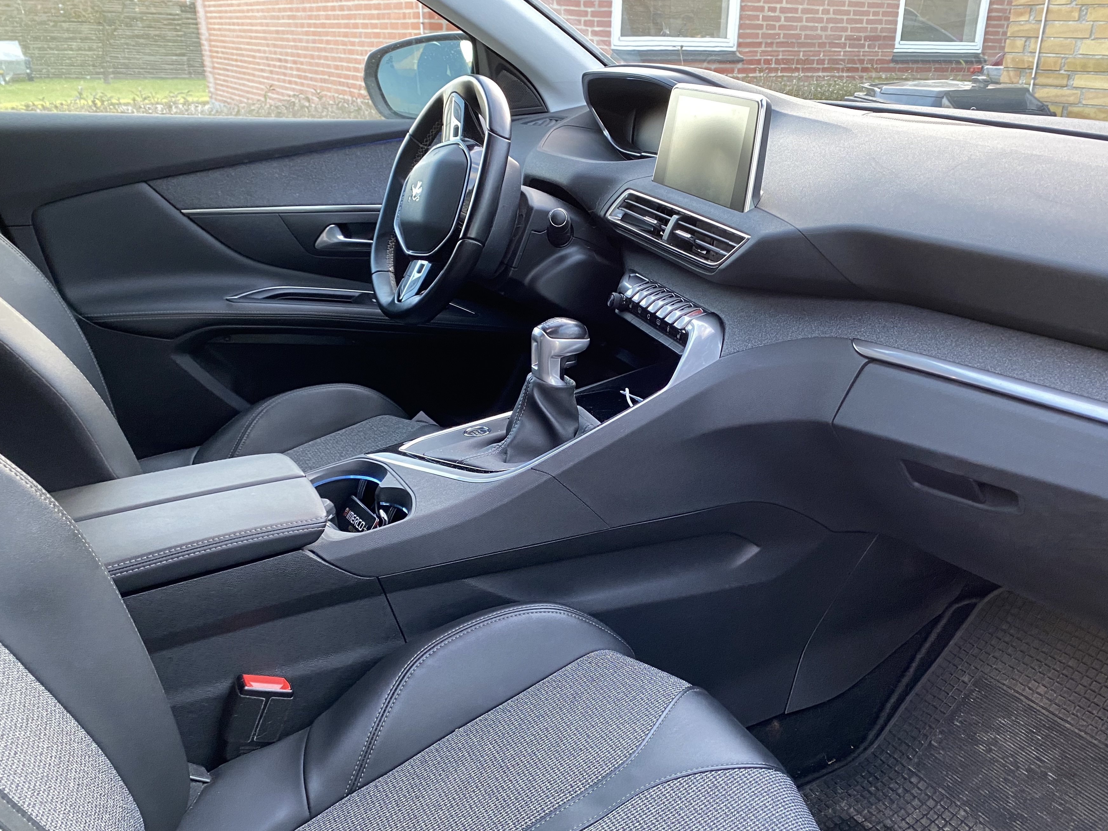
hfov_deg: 59.7
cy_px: 453
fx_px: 960
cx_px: 629
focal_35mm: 30
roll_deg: -1.6
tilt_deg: -22.0
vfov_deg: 46.7
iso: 200
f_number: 1.8
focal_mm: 4.25
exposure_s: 1/60
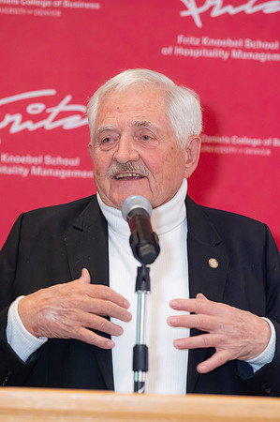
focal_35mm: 200
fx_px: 2339
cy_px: 211
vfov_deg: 10.3
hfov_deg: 6.9
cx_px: 140
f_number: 5.6
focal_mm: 200
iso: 8000
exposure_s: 1/125
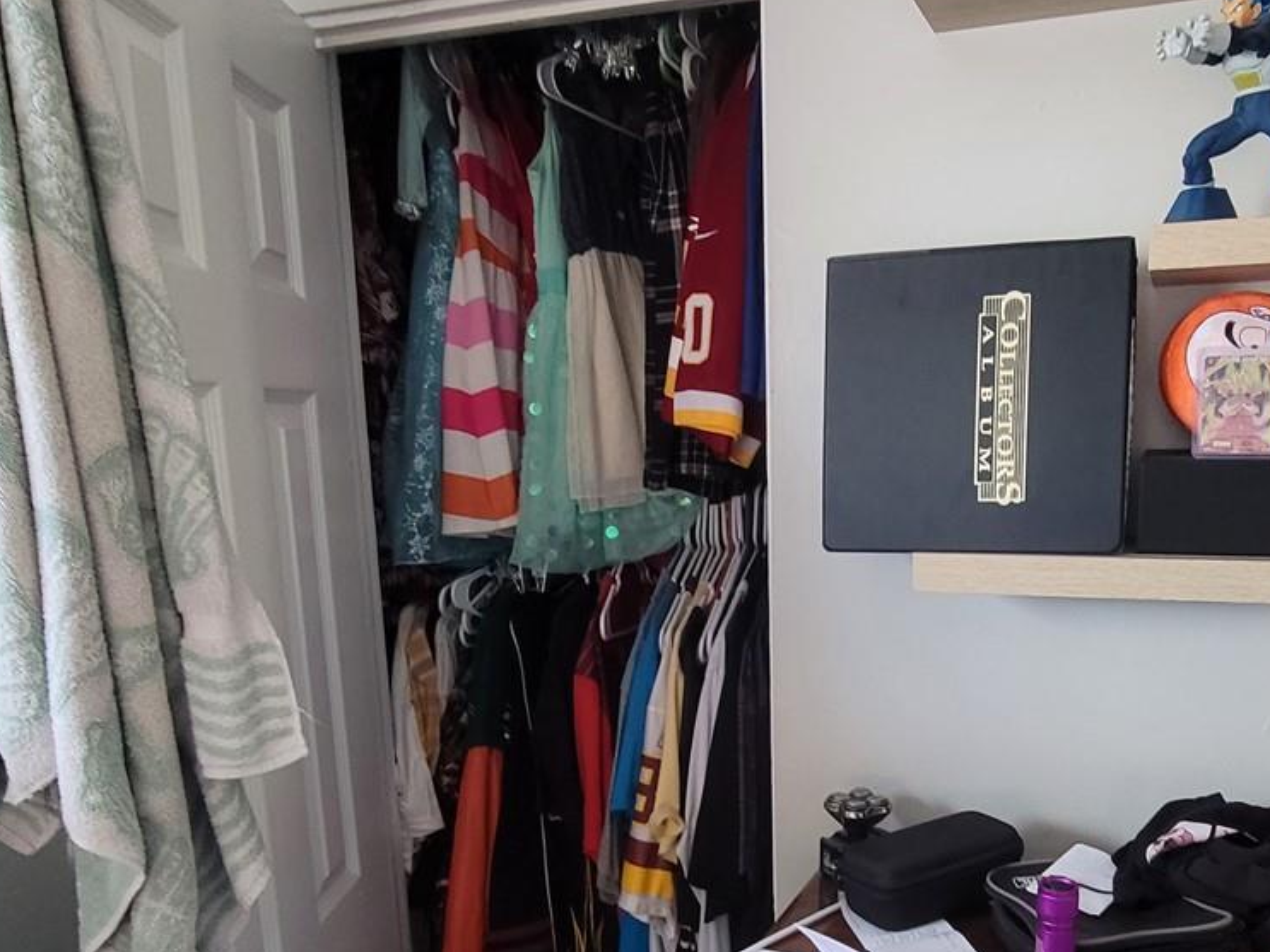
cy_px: 648
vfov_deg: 48.7
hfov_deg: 62.2
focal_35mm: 28
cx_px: 824
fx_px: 1027
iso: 800
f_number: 2.2
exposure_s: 1/24
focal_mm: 2.2
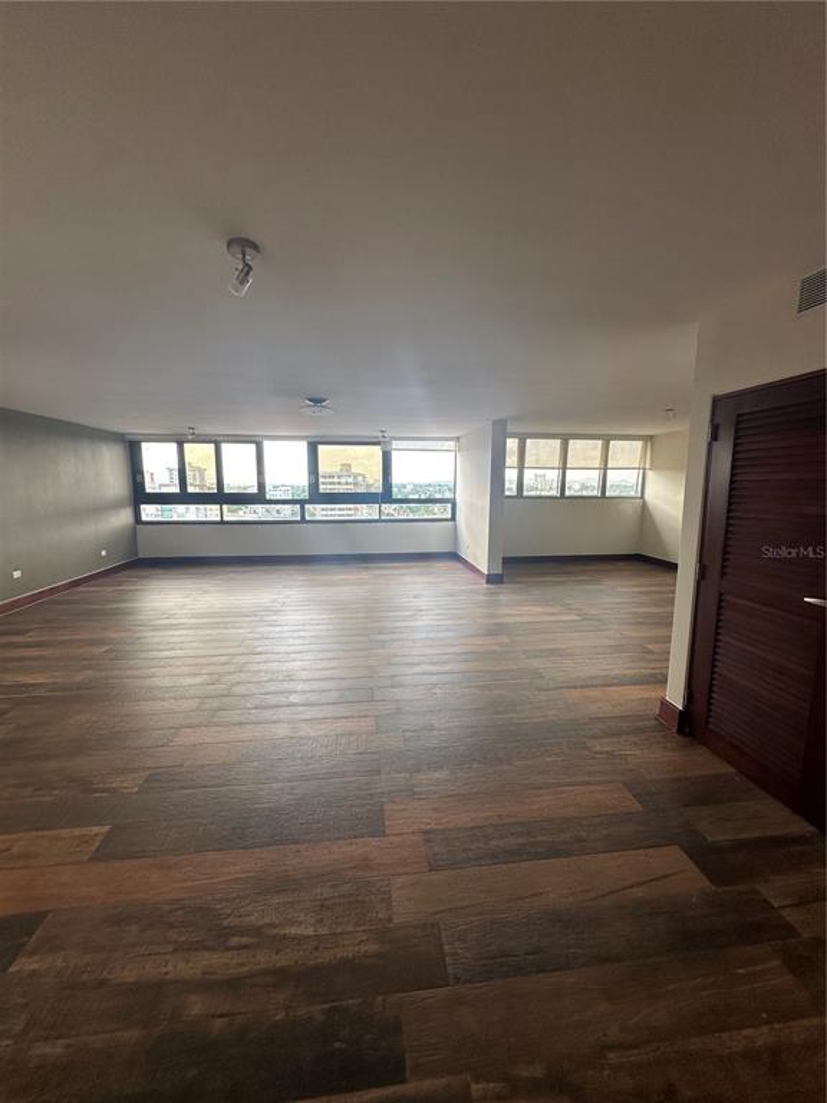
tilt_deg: -8.8
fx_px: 446
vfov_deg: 102.1
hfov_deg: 85.7
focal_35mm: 14
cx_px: 414
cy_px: 552
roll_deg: -0.5
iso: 50
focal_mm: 2.22
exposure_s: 1/99
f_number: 2.2
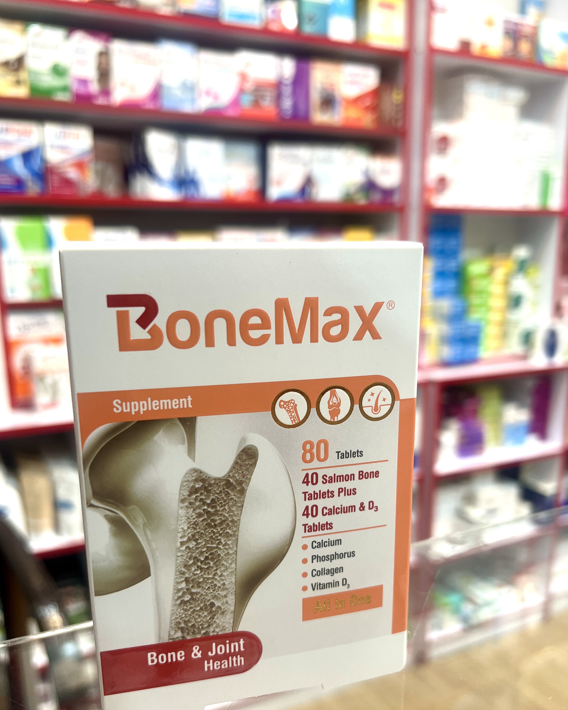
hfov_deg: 48.5
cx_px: 298
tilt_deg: -14.0
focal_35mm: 30
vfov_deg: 58.4
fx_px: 630
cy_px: 414
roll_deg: +0.0
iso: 80
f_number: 1.5
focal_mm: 5.7
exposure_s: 1/50
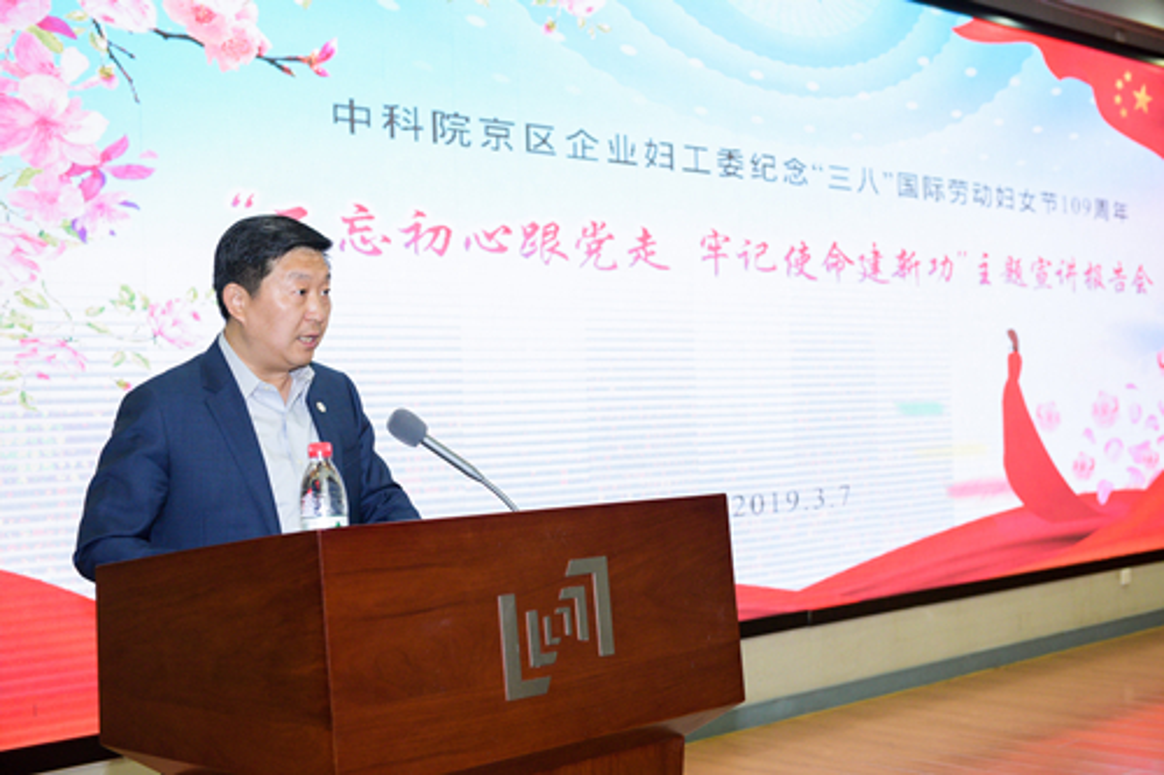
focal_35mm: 50
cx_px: 582
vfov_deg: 27.0
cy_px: 388
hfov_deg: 39.6
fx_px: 1616
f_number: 4.5
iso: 2500
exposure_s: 1/160
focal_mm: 50
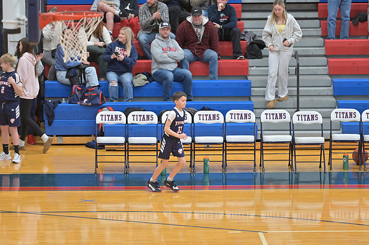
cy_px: 122
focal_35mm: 200
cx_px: 184
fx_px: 2049
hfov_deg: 10.3
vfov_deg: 6.9
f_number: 4.5
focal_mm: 200
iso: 4000
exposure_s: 1/400
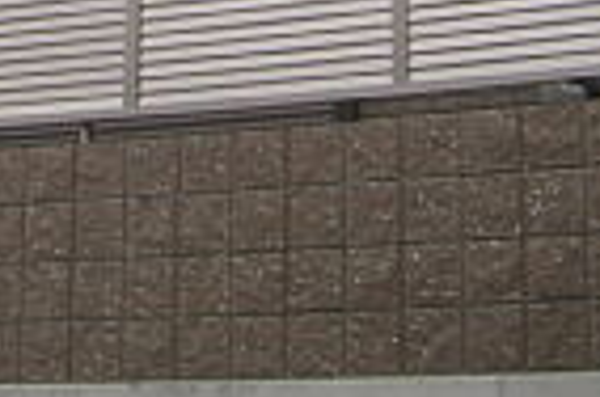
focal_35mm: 221
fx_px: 3675
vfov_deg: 6.0
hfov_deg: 9.2
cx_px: -80
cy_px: -359
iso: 80
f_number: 3.4
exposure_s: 1/320
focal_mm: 8.3
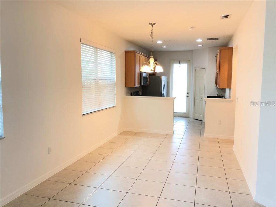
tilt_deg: -5.4
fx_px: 223
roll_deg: +0.4
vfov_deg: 49.7
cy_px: 104
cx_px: 138
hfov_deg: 63.4
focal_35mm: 28
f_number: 1.8
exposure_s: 1/20
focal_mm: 4
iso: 40
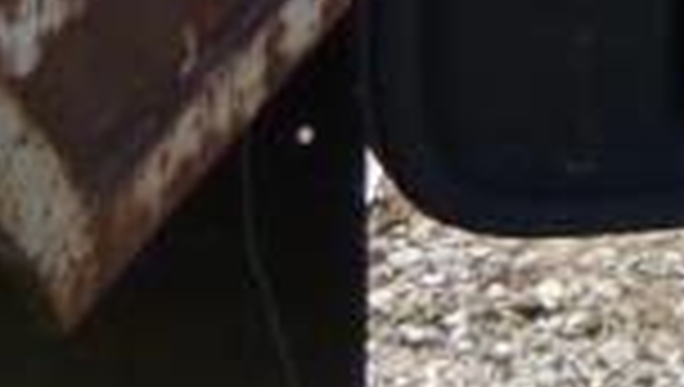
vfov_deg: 7.7
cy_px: -666
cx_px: 1611
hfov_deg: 12.2
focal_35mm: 143
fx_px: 2597
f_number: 3.9
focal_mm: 4.5
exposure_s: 1/400
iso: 100
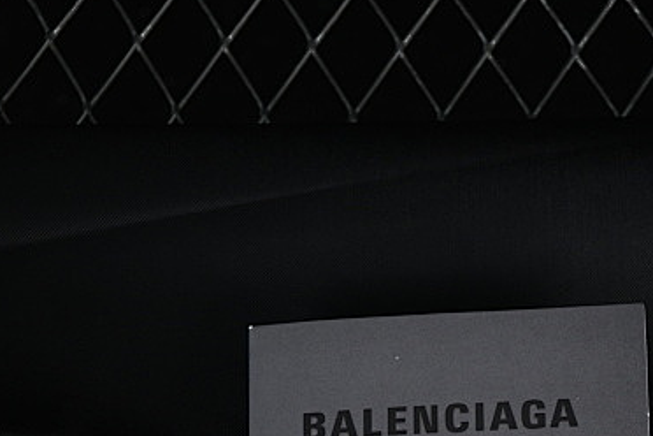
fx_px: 3954
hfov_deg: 9.4
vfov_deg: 6.2
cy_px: 592
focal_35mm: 218
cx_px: 479
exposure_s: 1/60
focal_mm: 50
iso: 160
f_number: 6.3
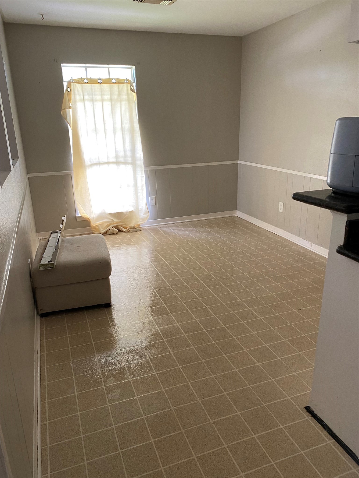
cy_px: 239
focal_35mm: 26
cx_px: 180
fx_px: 360
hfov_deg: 53.1
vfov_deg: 67.3
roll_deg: +1.0
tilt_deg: -18.3
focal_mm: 4.25
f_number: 1.8
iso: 160
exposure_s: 1/60
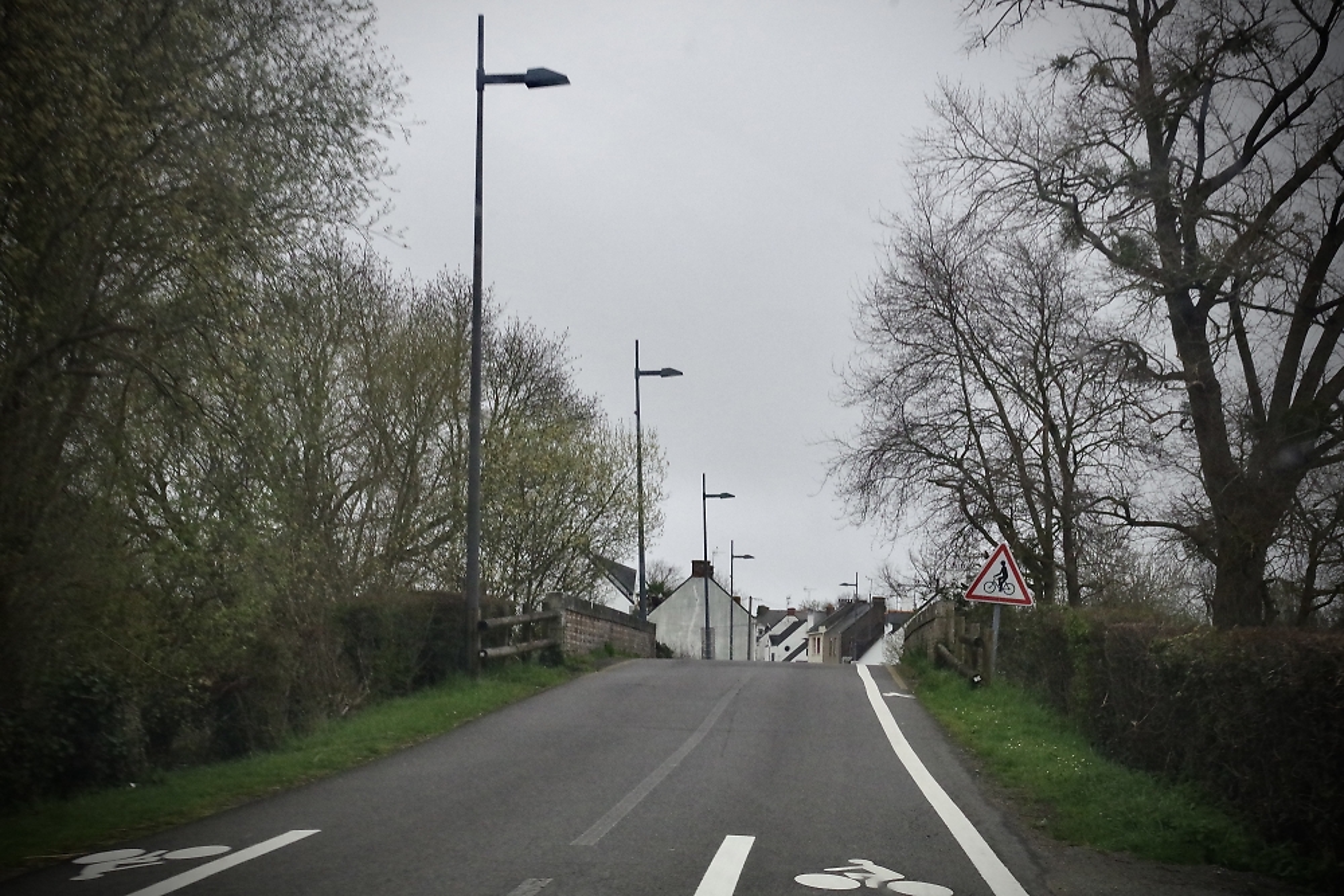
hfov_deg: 37.8
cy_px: 448
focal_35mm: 52
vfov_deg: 25.8
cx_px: 672
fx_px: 1960
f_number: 14
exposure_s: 1/200
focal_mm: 35
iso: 3200
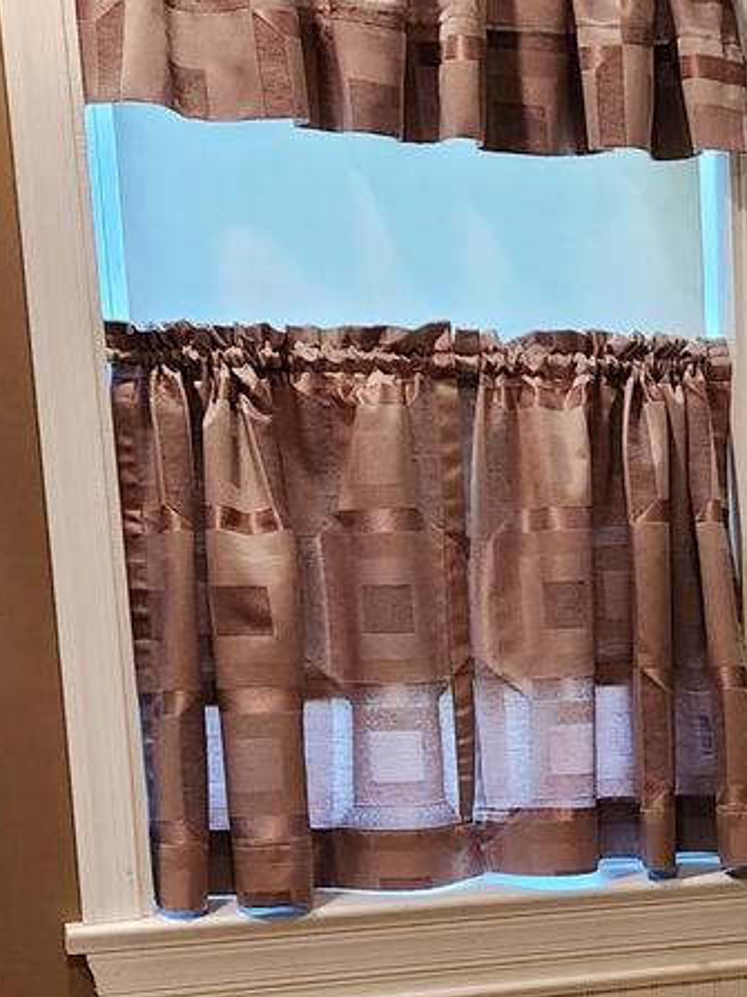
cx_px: 1021
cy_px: 943
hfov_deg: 17.3
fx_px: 2274
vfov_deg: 23.9
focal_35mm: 79
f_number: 1.8
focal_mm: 5.4
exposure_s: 1/120
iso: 640
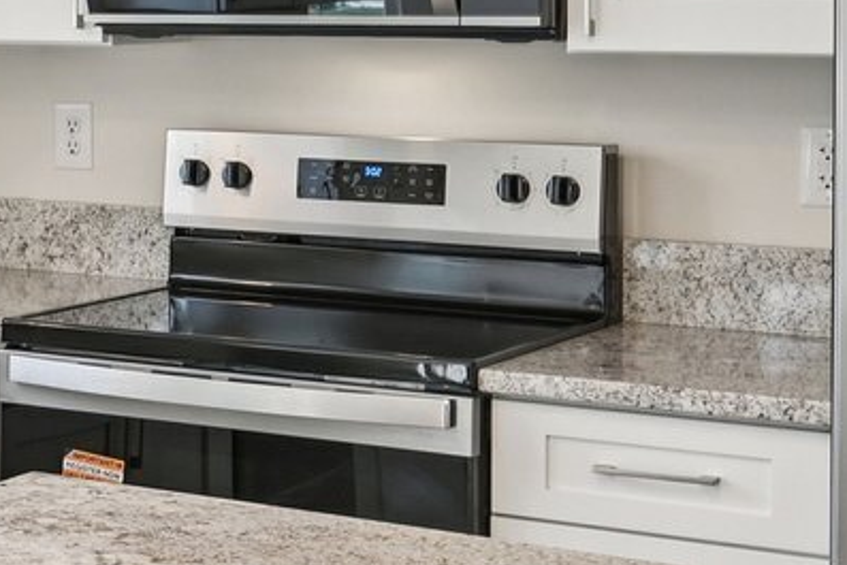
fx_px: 2306
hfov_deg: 19.5
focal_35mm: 98
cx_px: -198
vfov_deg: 13.8
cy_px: -3
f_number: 8
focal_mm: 19
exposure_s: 1/50
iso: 100
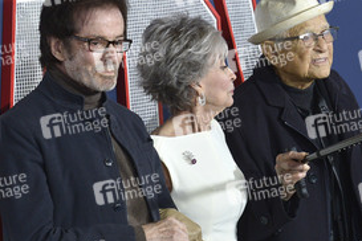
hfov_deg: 10.8
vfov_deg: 7.2
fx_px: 1920
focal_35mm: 191
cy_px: 156
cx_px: 224
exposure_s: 1/320
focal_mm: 116
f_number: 6.3
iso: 2000
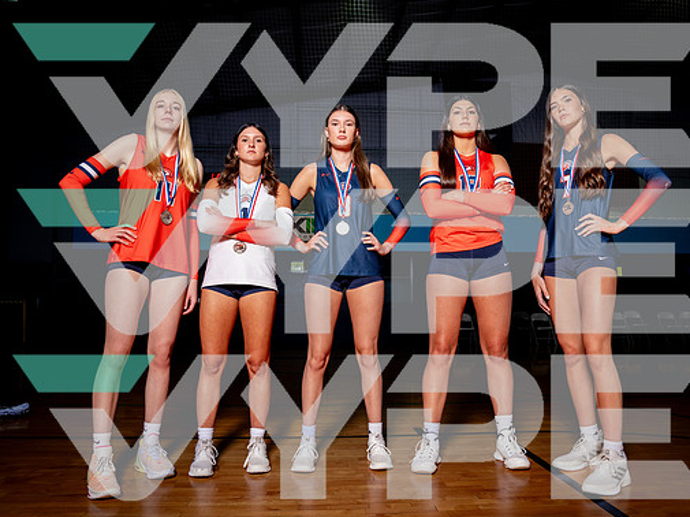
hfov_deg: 65.3
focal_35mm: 27
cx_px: 365
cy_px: 262
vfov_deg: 51.3
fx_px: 538
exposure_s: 1/200
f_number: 4.5
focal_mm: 24
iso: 250
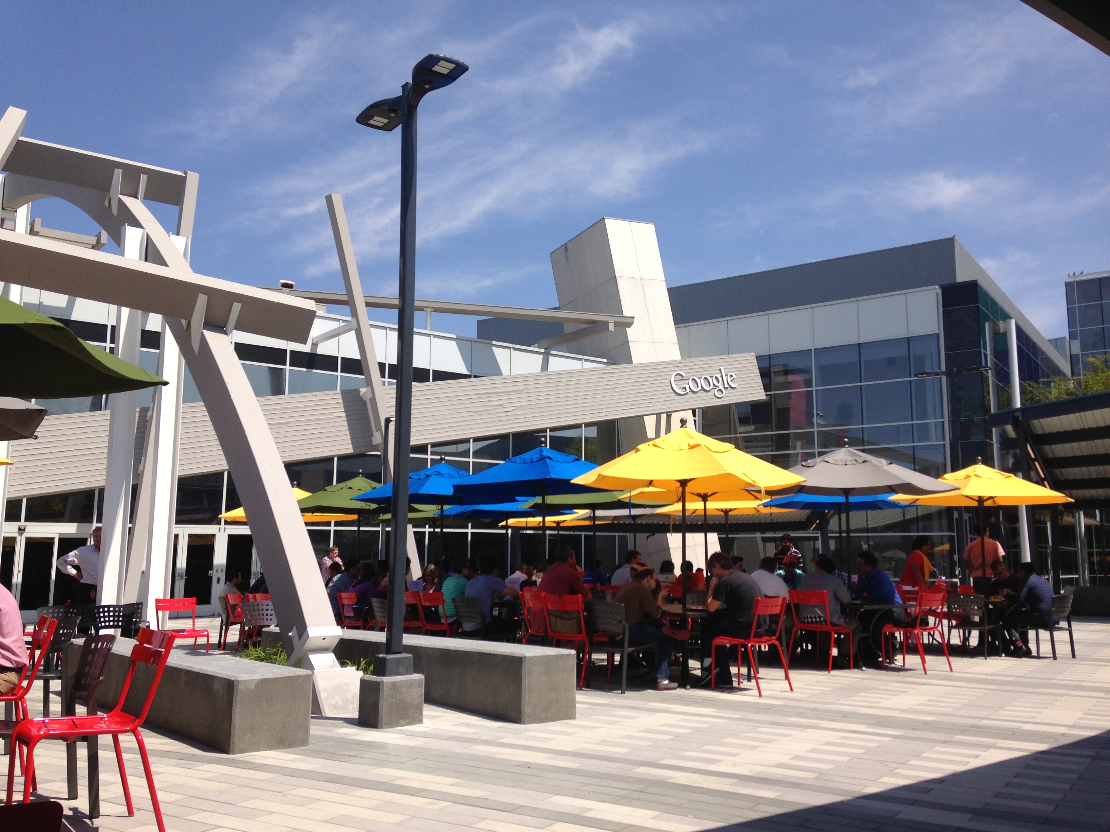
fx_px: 1058
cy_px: 416
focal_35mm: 33
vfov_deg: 42.9
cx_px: 555
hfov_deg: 55.4
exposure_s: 1/2169
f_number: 2.4
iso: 50
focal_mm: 4.12
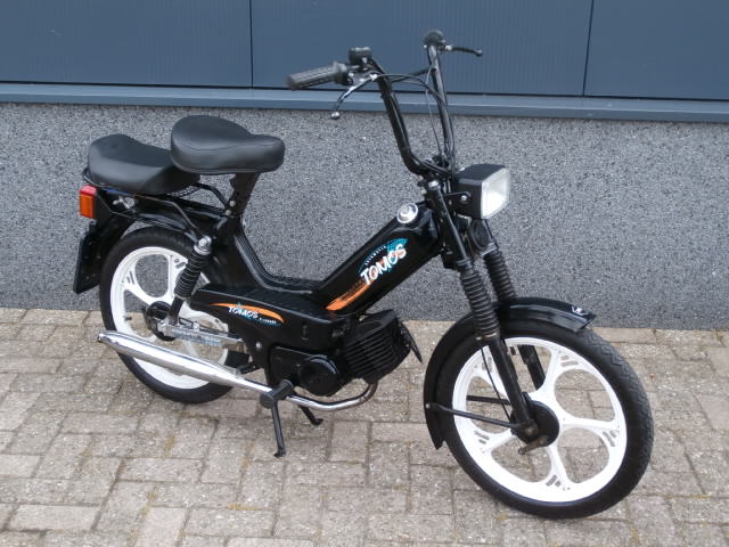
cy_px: 274
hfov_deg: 40.4
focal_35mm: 47
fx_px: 990
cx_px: 364
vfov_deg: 30.9
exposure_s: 1/60
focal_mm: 8.29
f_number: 4.2
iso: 100
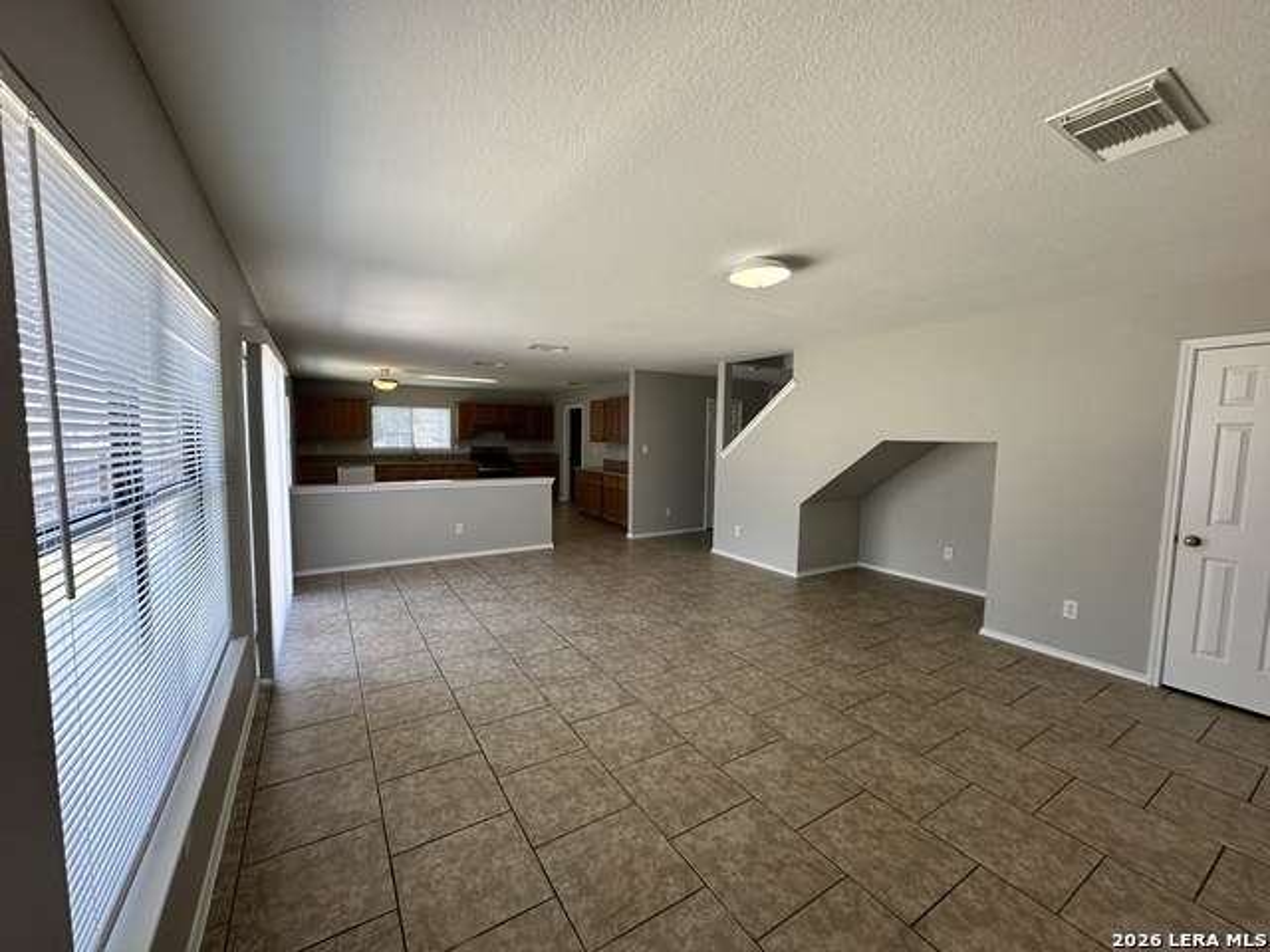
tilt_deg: -3.4
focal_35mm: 14
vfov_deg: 85.7
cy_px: 476
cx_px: 635
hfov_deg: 102.1
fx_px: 514
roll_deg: -0.6
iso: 64
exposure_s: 1/99
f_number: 2.2
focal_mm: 2.22
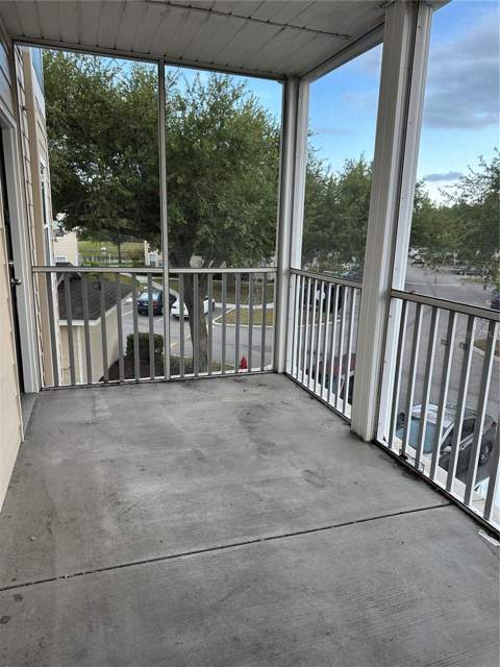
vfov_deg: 71.6
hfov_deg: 56.8
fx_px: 462
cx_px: 250
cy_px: 334
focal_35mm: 24
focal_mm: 6.86
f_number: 1.78
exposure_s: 1/219
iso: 80
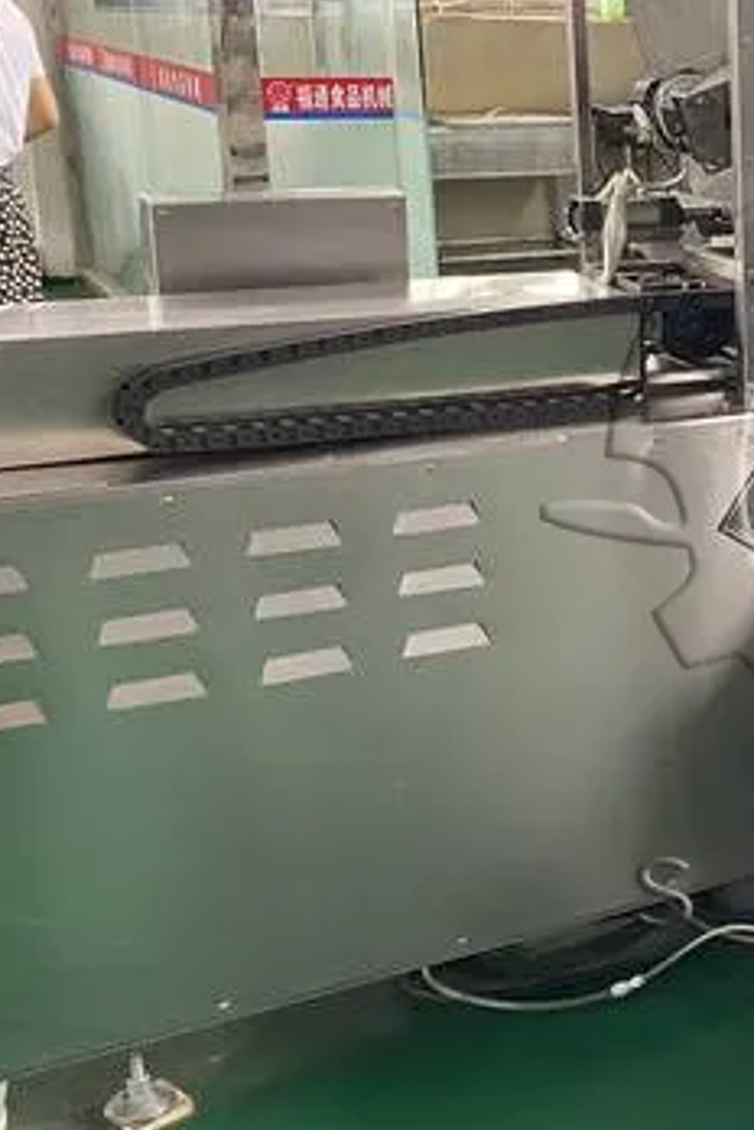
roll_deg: -1.3
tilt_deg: -16.8
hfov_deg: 21.9
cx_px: 965
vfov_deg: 35.6
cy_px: 513
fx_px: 1759
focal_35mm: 56
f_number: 1.8
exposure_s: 1/60
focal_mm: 4.25
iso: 250
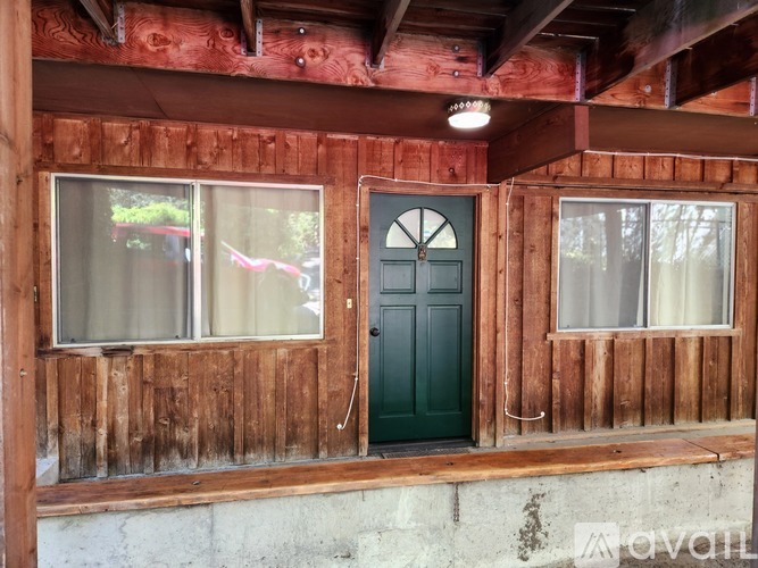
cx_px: 379
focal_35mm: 23
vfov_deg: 58.9
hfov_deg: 73.9
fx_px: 504
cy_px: 284
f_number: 1.8
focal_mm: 5.4
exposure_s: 1/60
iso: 200
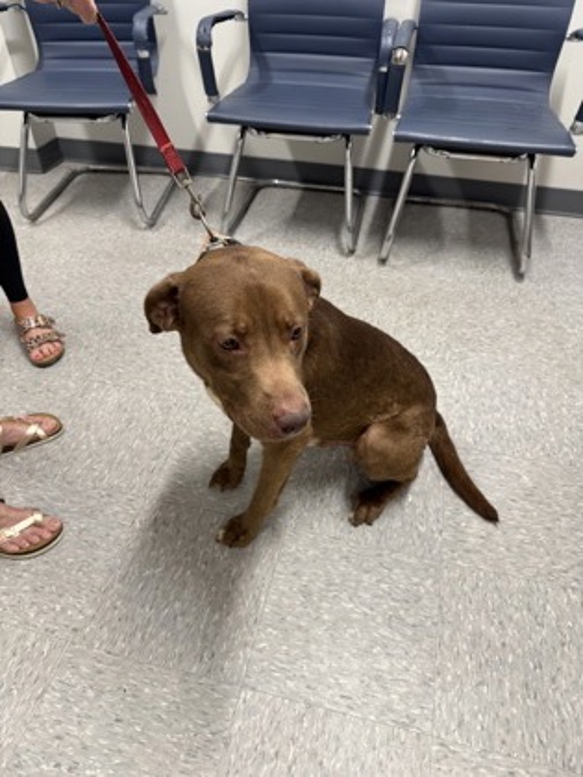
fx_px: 539
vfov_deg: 71.6
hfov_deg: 56.8
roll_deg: -1.4
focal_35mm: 24
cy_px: 388
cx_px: 292
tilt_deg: -44.4
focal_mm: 6.76
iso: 100
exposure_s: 1/60
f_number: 1.78
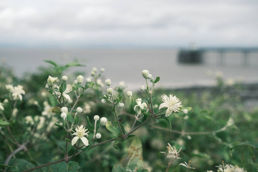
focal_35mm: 49
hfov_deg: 40.3
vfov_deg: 27.5
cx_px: 129
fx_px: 351
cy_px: 86
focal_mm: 32.5
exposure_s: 1/3000
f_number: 5.6
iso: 640
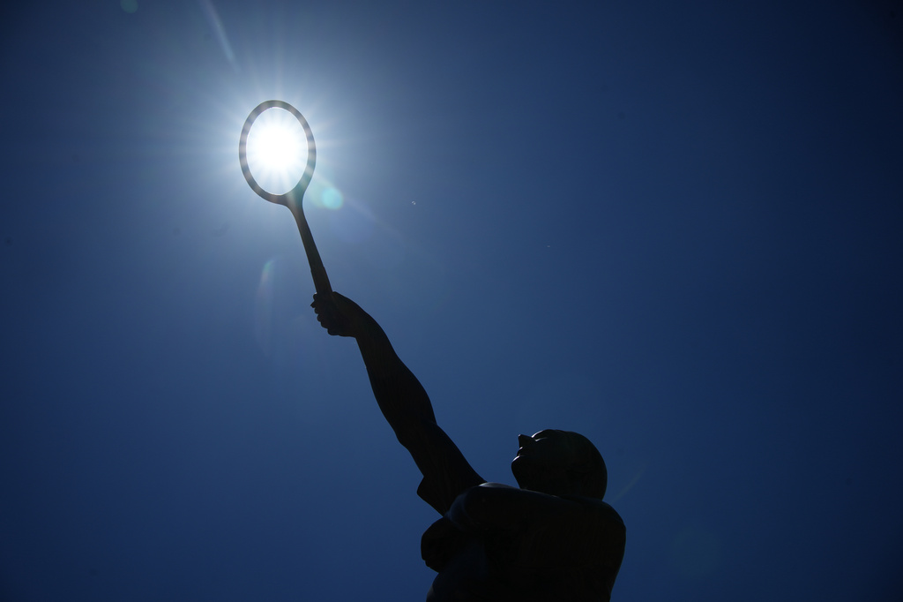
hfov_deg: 54.4
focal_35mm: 35
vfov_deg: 37.8
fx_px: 878
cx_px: 452
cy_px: 301
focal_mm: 35
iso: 200
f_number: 11
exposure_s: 1/2500
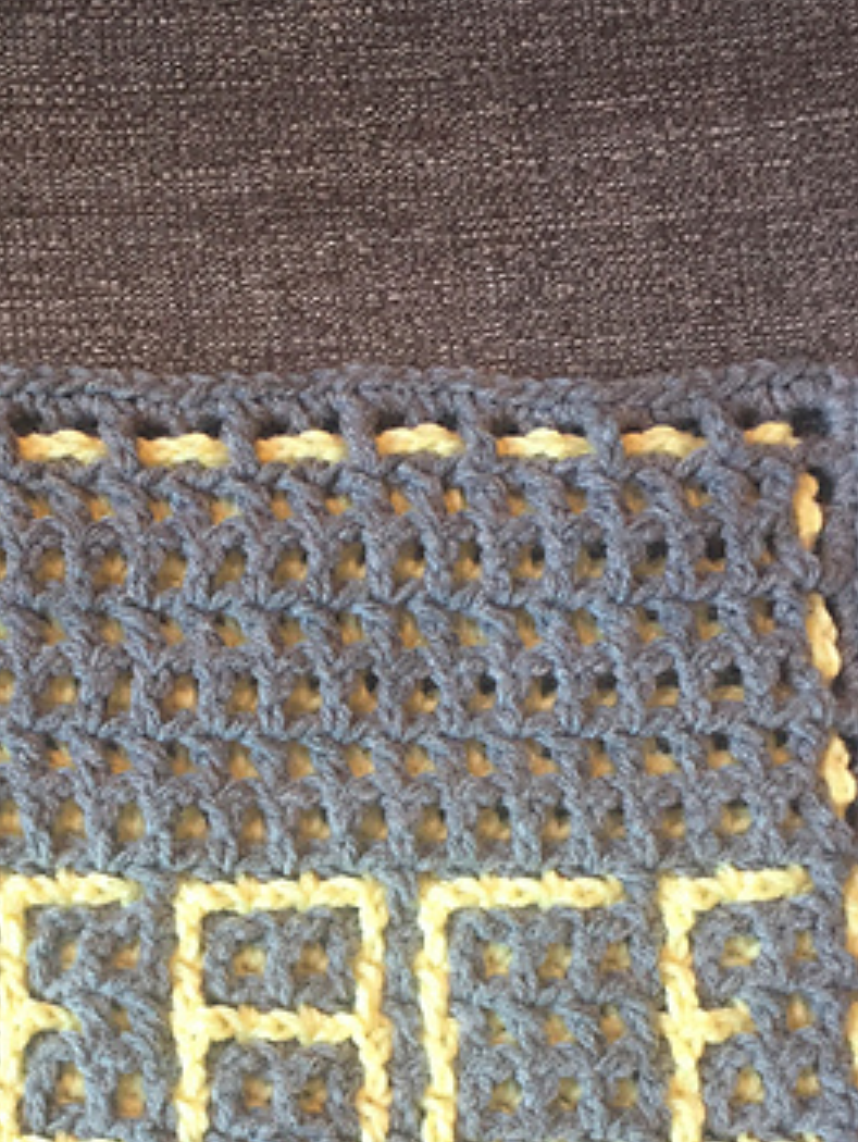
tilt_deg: -88.6
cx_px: 241
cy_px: 917
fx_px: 1749
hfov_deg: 27.3
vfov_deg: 35.0
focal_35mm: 53
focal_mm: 4.15
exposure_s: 1/30
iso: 100
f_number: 2.2
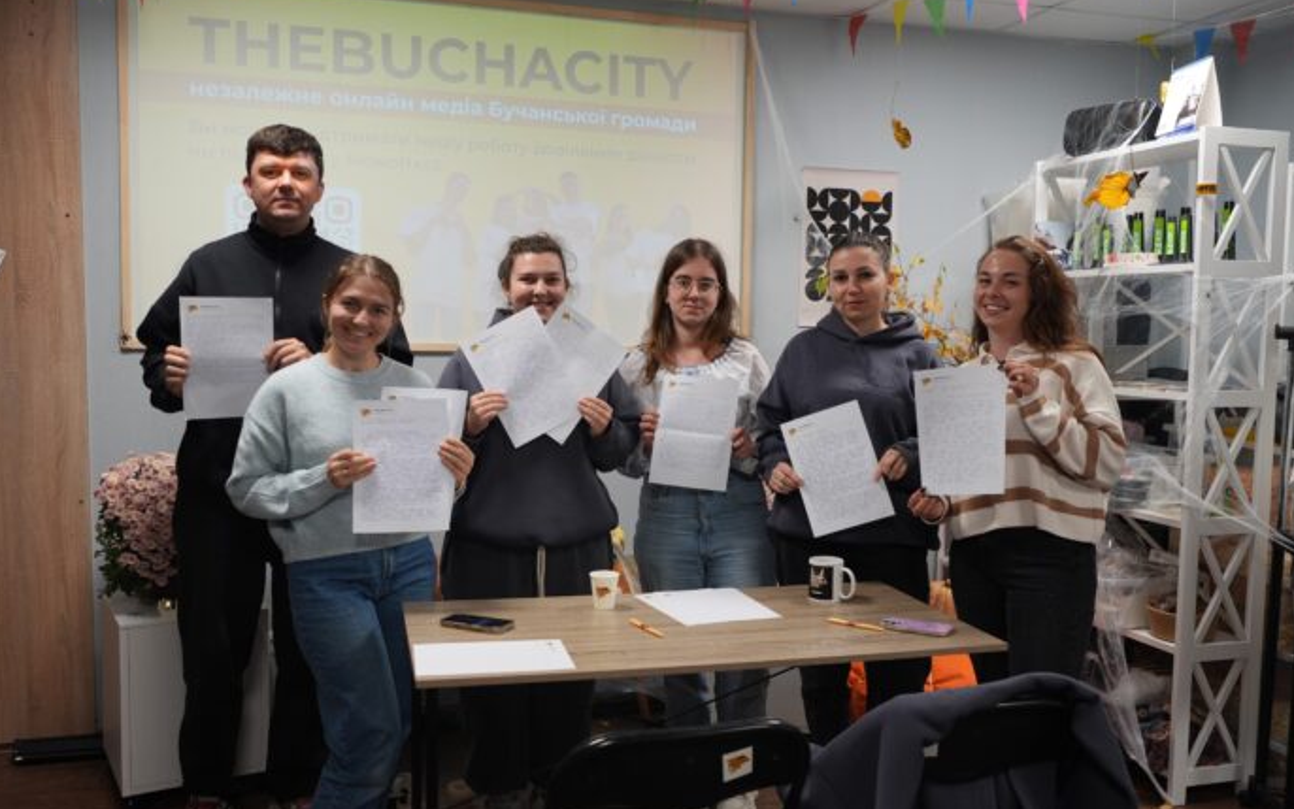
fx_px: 1093
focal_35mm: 31
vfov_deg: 40.6
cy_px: 413
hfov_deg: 61.2
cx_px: 645
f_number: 2.8
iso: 400
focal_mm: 20
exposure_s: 1/80
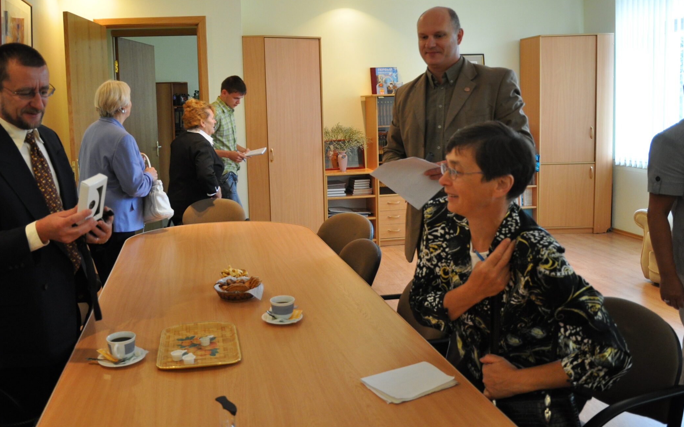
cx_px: 286
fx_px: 559
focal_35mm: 30
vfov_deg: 41.5
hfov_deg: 62.5
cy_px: 159
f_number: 4
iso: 800
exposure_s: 1/60
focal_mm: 16
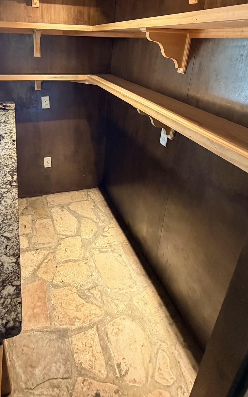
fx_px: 249
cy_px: 138
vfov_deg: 75.1
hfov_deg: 52.2
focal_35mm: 23
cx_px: 87
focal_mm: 2.22
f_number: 2.2
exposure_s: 1/60
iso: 500
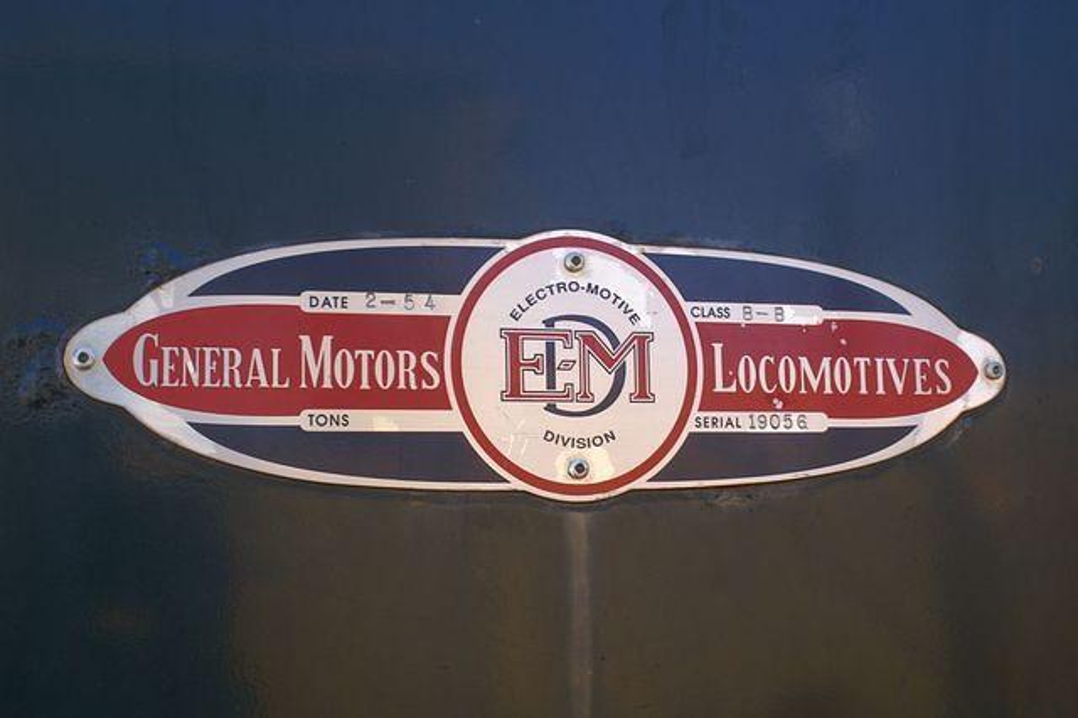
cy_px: 359
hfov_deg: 43.6
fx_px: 1347
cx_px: 539
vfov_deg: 29.8
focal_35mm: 45
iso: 100
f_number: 7.1
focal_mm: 30
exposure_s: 1/80
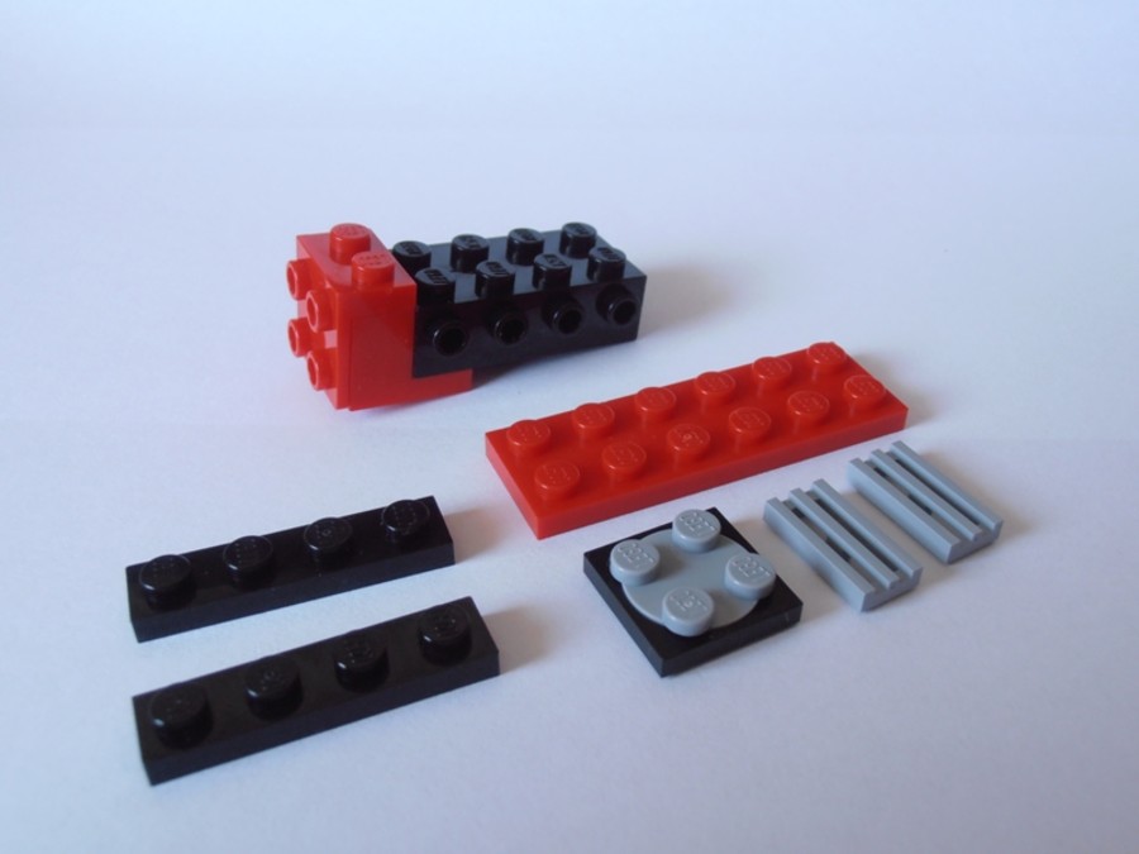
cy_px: 427
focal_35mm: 37
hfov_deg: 50.1
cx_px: 570
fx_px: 1217
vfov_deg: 38.7
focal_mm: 6.61
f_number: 3.9
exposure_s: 1/30
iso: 125
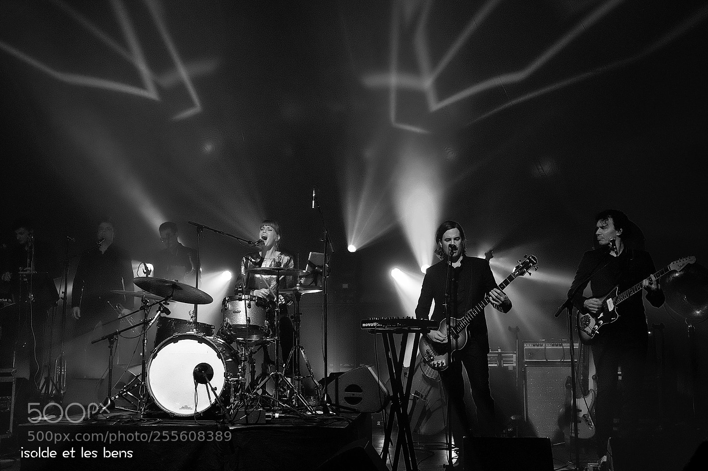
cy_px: 236
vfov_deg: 35.9
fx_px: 727
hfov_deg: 51.9
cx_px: 354
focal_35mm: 37
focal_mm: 24.9
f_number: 3.2
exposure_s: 1/125
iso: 6400
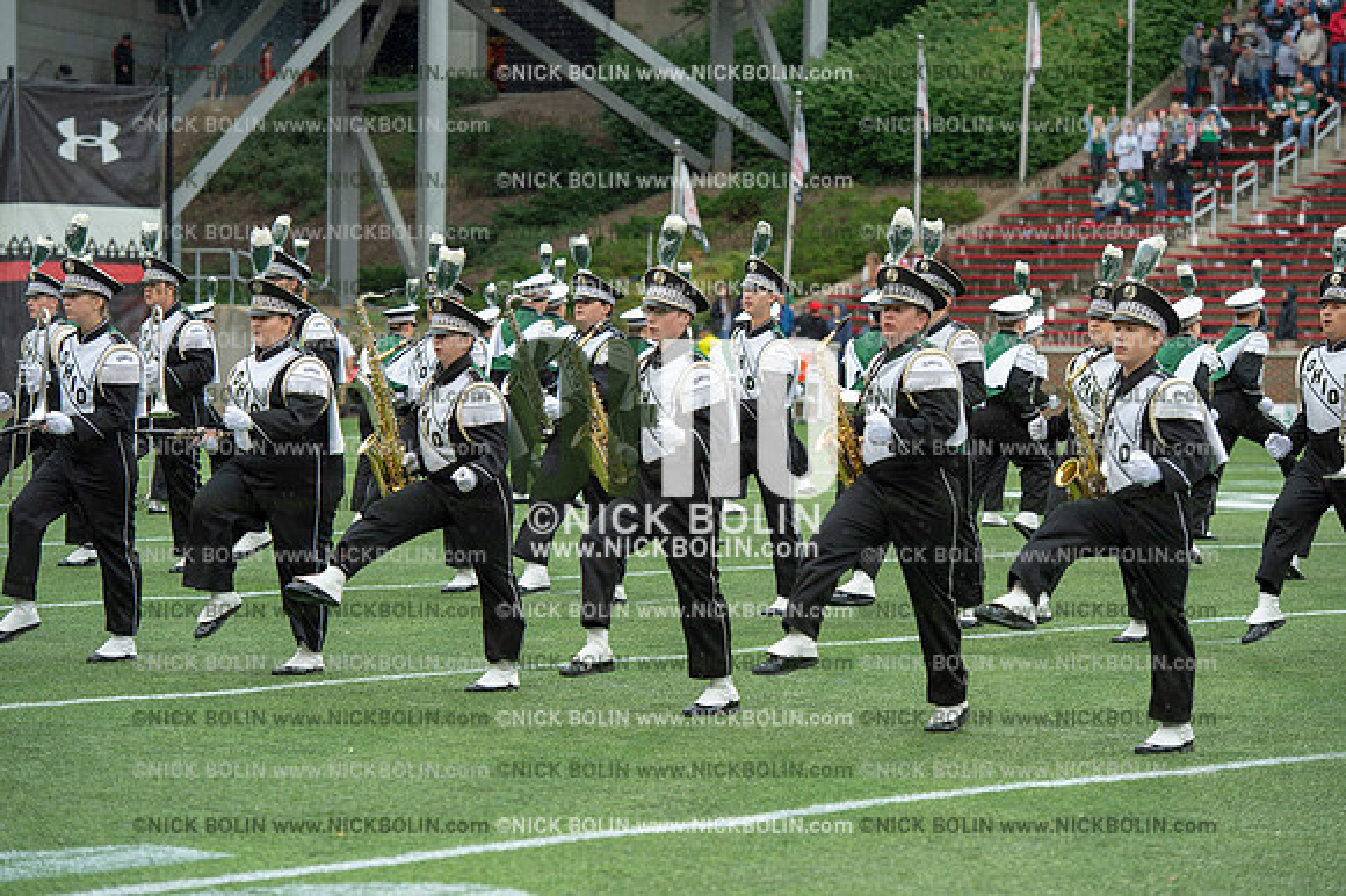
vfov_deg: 11.2
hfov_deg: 16.8
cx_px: 673
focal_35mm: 122
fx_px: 4559
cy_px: 448
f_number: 4
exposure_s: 1/500
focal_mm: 122
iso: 400
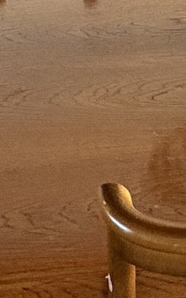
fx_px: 933
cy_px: -175
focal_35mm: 115
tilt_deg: -10.7
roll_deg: +1.9
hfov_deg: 11.3
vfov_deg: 16.2
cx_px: 161
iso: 100
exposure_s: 1/99
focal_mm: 2.22
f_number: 2.2
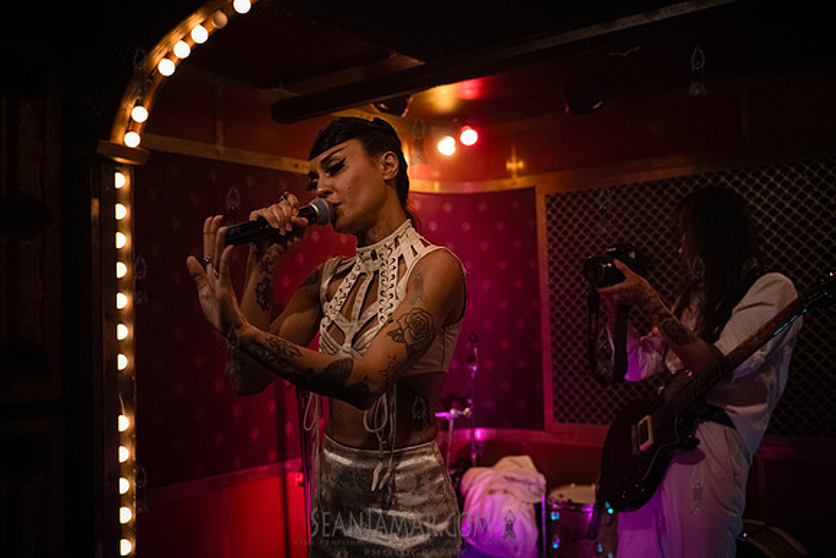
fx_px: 813
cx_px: 418
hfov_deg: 54.4
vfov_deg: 37.9
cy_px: 279
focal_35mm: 35
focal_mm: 35
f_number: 3.2
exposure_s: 1/400
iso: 16000
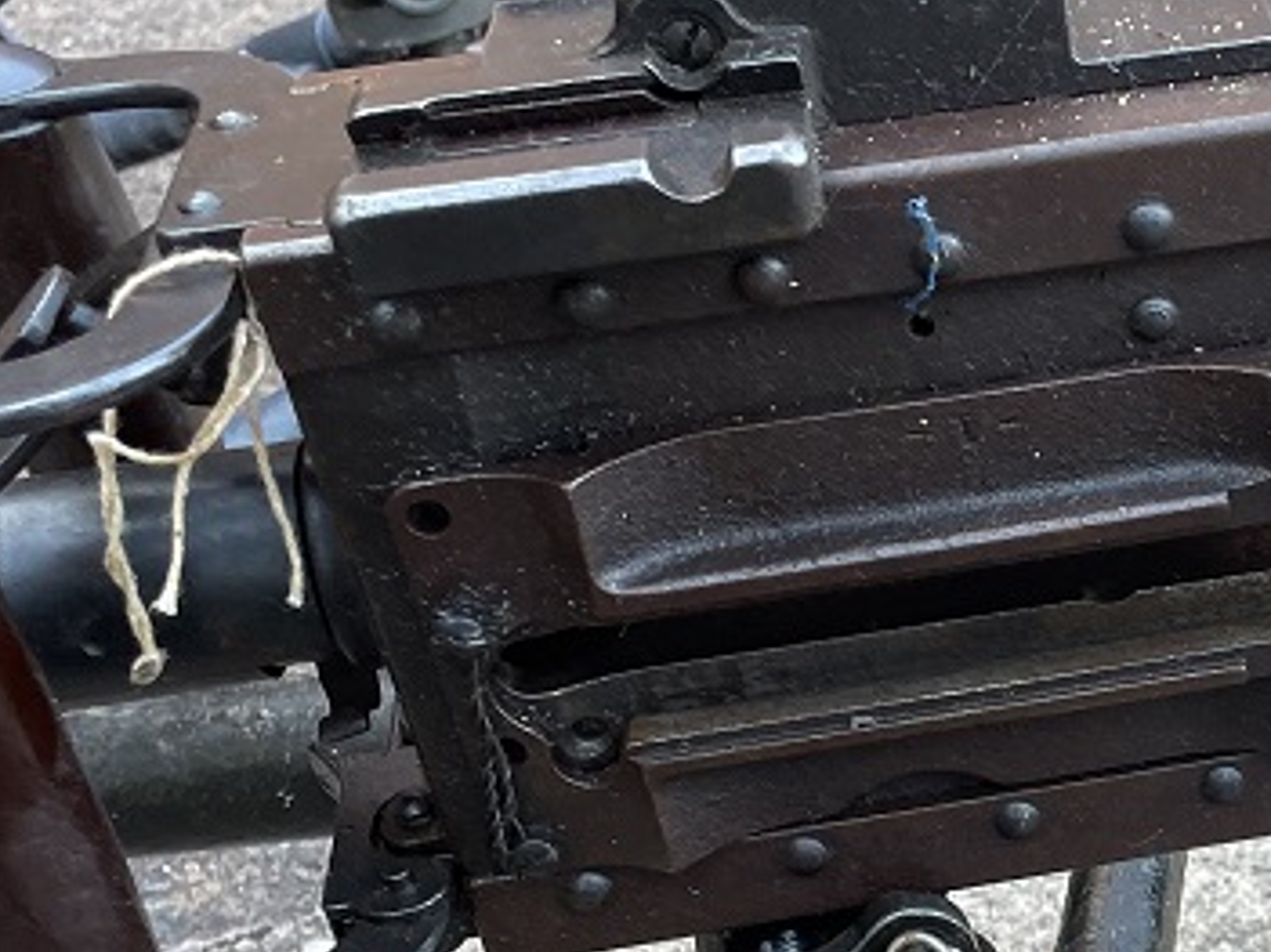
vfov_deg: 20.8
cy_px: 871
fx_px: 2533
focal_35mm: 69
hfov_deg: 26.1
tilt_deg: -35.6
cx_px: 1390
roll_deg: -1.2
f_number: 1.6
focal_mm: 4.2
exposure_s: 1/121
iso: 100
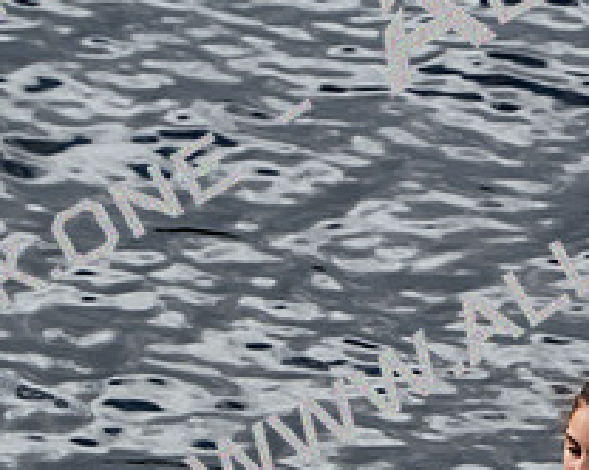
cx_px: 535
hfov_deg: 1.7
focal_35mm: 1128
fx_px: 19645
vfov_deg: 1.4
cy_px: 511
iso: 1000
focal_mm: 430
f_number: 6.3
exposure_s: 1/1250
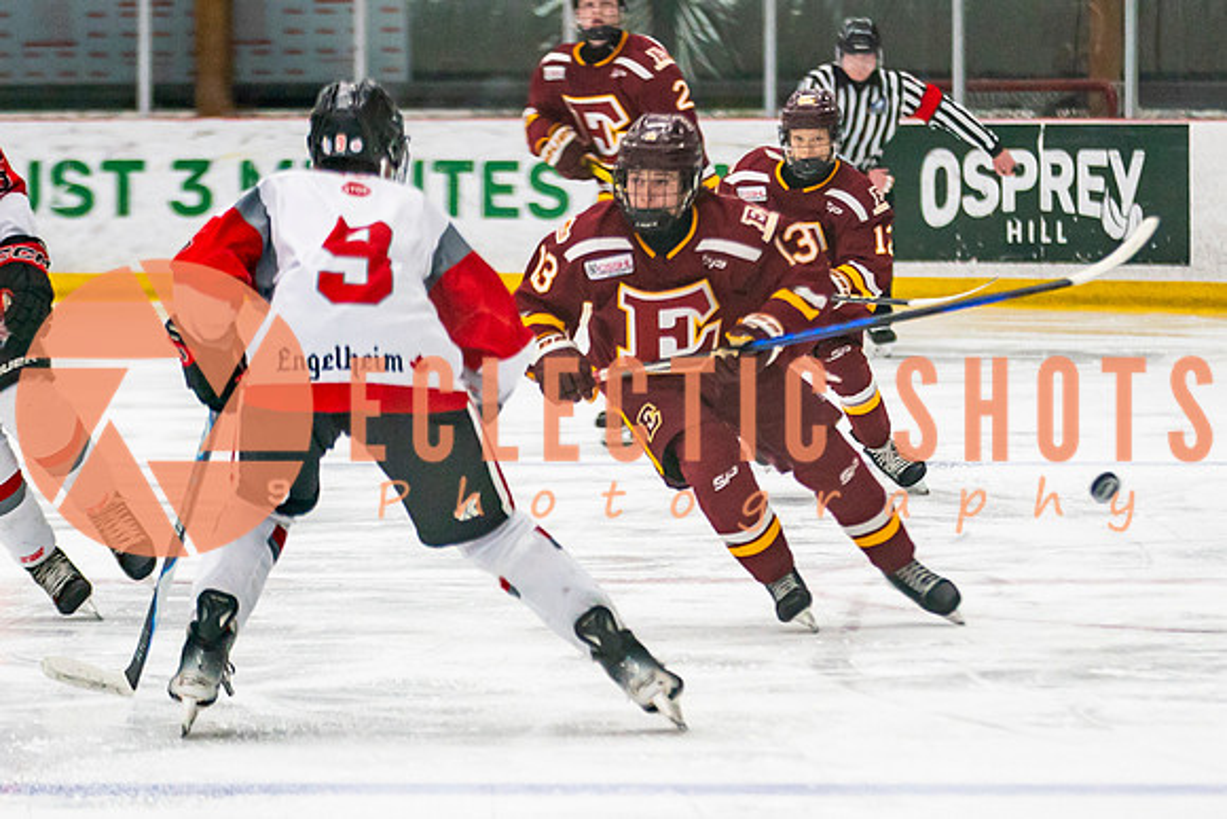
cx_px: 738
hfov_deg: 6.6
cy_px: 373
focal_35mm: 310
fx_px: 10566
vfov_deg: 4.4
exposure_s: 1/640
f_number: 2.8
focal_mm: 140
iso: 2000
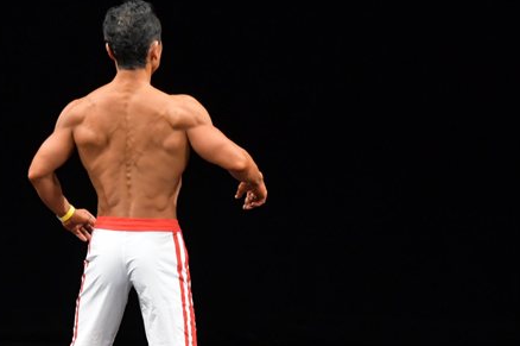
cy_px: 257
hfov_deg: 4.3
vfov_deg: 2.9
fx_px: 6897
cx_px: 158
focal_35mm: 478
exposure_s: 1/400
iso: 3200
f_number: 5.6
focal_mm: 180
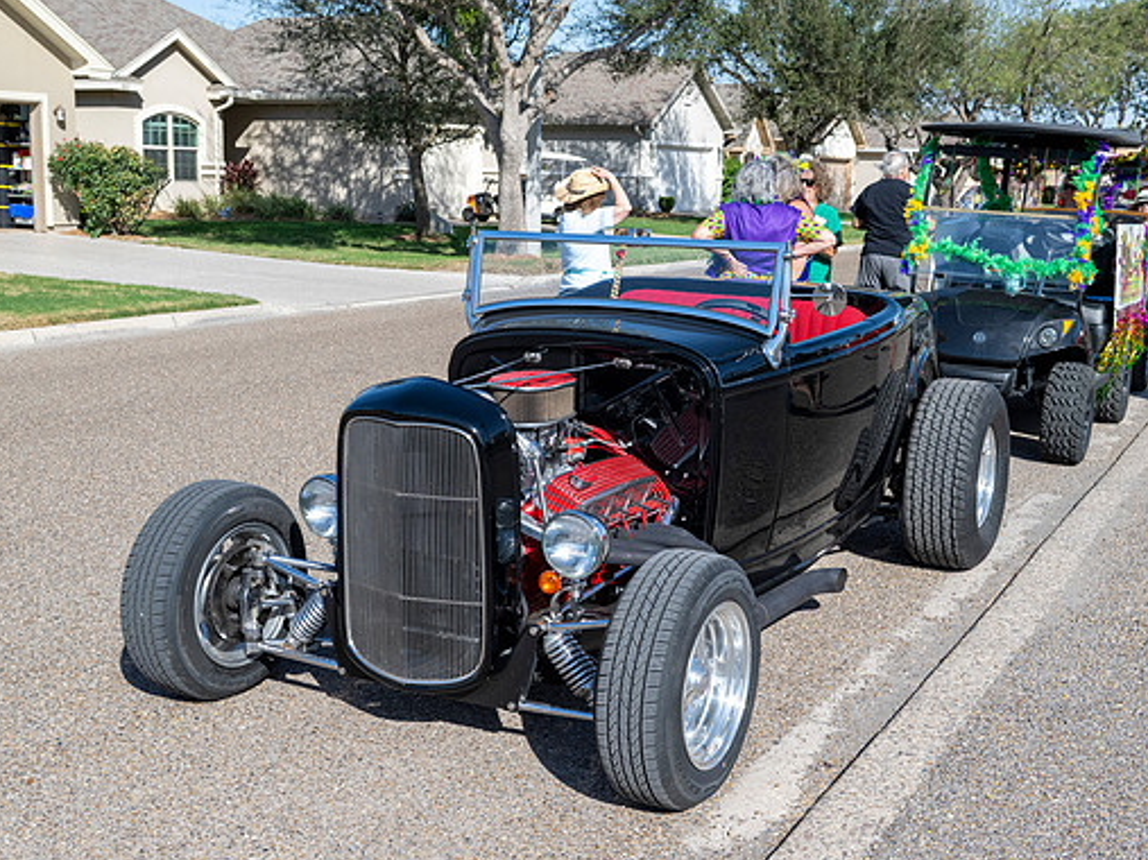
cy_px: 431
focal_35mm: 44
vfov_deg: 32.9
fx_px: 1459
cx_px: 625
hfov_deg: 42.9
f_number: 8
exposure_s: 1/1250
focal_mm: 40
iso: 800
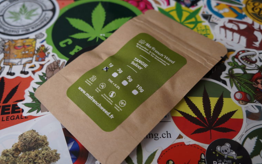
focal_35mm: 33
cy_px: 86
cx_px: 130
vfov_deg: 38.9
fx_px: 232
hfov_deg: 58.9
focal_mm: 21
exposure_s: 1/160
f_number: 4
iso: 100
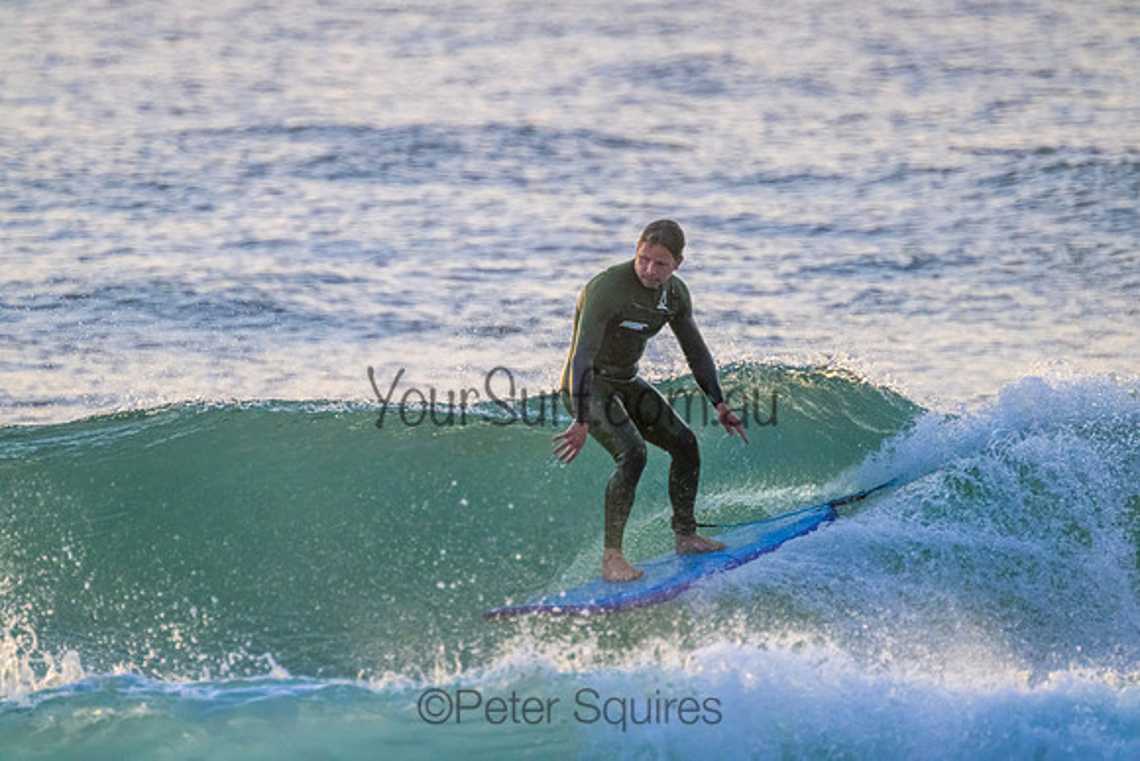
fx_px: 25338
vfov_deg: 1.7
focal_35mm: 800
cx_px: 570
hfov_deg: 2.6
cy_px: 380
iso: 3200
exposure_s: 1/1250
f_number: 11
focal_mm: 800
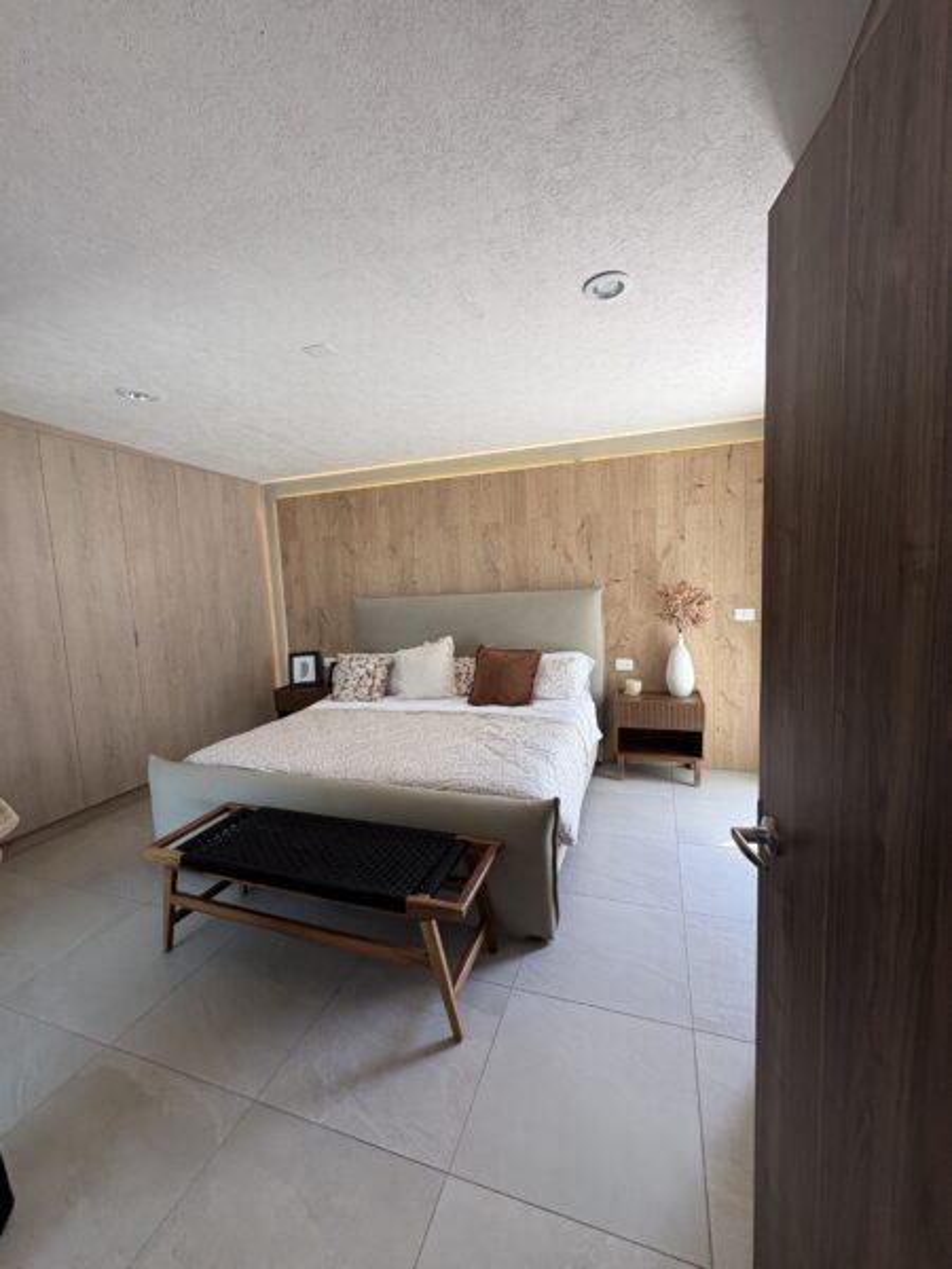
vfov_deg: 102.1
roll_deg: +2.4
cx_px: 476
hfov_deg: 85.7
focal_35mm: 14
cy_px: 634
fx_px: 513
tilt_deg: -6.5
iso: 50
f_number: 2.2
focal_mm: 2.22
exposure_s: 1/120
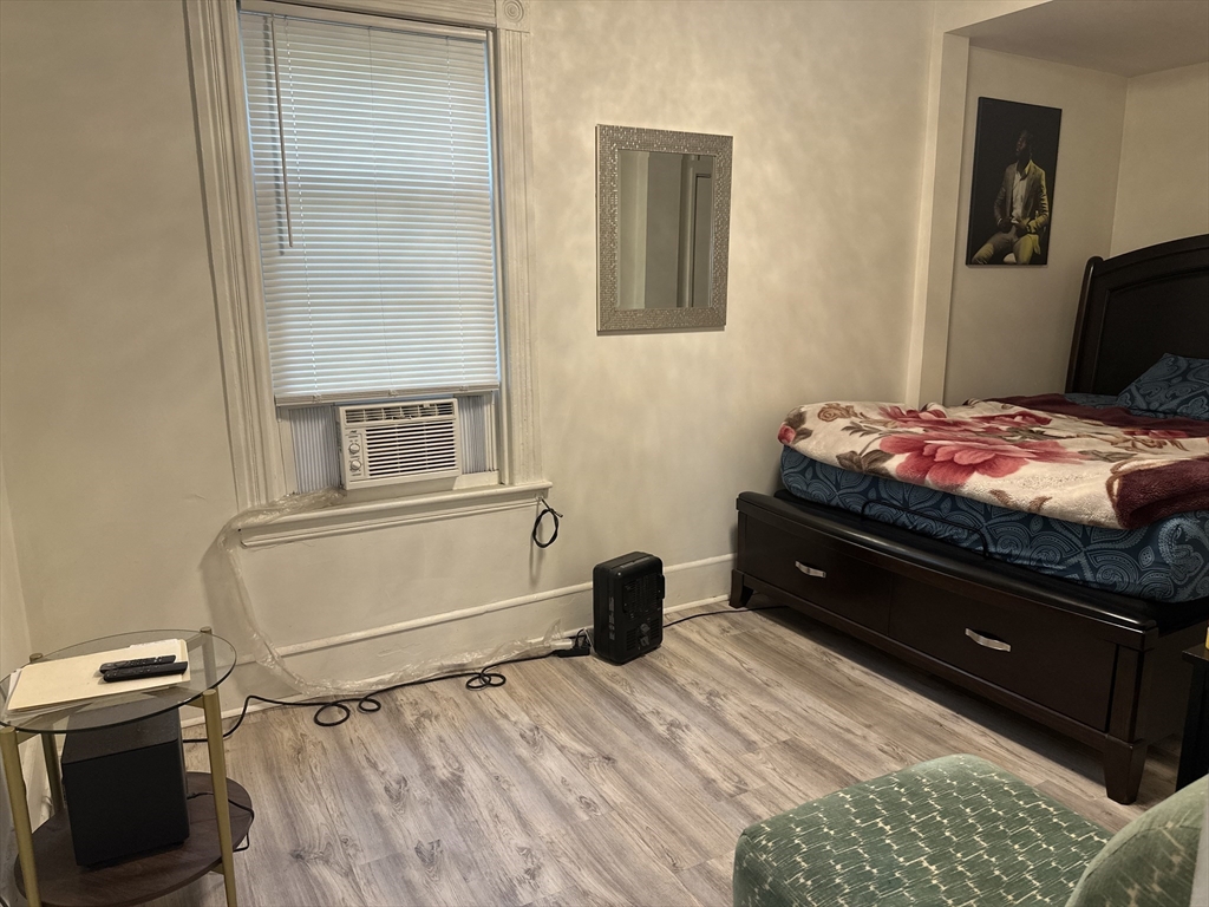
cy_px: 454
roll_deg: +0.6
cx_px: 604
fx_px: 838
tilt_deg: -11.5
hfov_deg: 71.6
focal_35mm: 24
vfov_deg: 56.8
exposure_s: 1/60
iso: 160
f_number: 1.78
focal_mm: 6.86
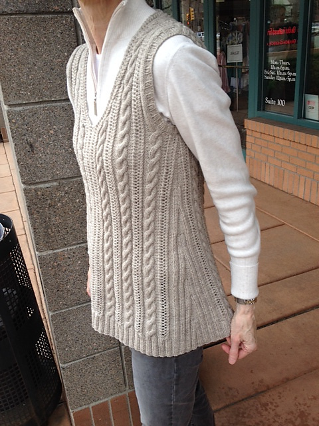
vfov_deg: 52.6
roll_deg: +3.3
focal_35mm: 35
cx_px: 160
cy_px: 213
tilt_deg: -19.6
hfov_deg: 40.7
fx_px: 430
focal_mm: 4.28
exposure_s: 1/243
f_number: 2.4
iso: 50
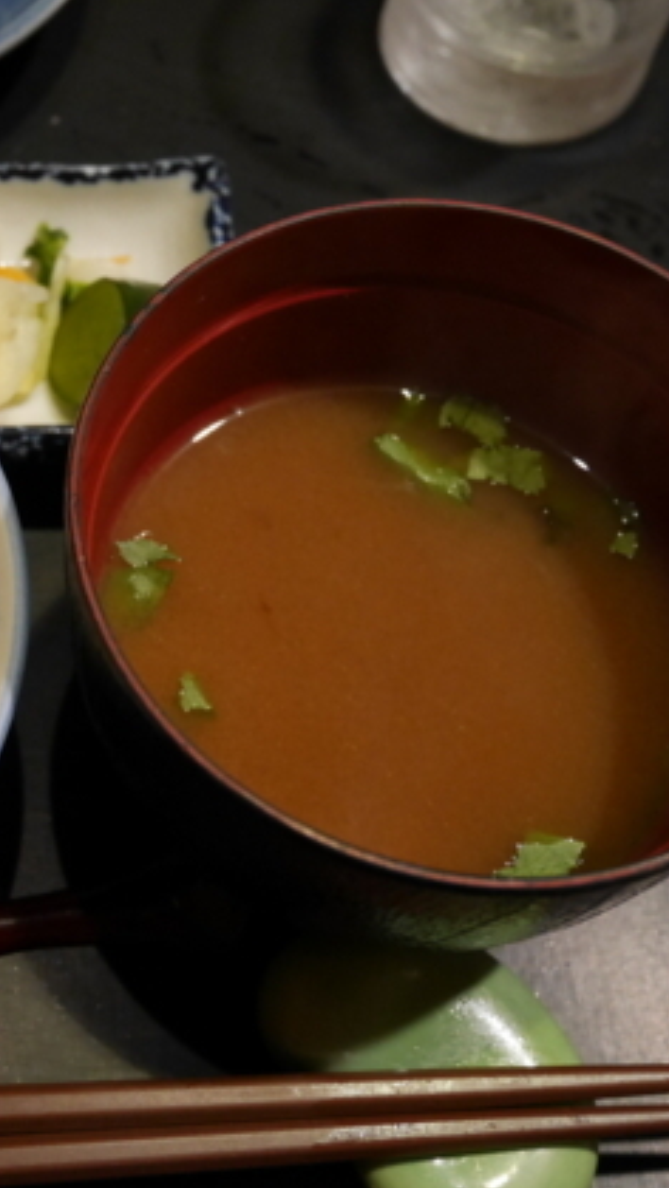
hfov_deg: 23.1
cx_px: 14
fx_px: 1575
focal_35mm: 50
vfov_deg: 41.3
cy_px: 622
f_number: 3.9
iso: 1600
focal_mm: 16
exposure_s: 1/60
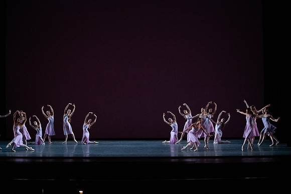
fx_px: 566
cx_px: 146
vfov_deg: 19.5
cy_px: 97
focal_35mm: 70
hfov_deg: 28.8
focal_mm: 70
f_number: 9
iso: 12800
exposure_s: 1/400
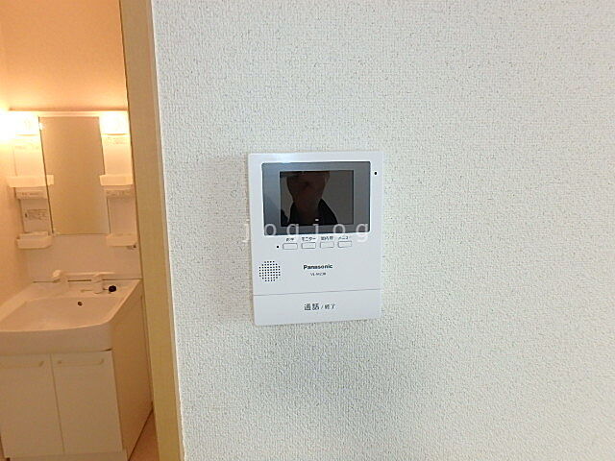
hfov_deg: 79.0
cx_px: 308
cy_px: 230
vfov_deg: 63.4
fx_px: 373
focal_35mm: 21
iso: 320
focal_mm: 3.7
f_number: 6
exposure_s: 1/30
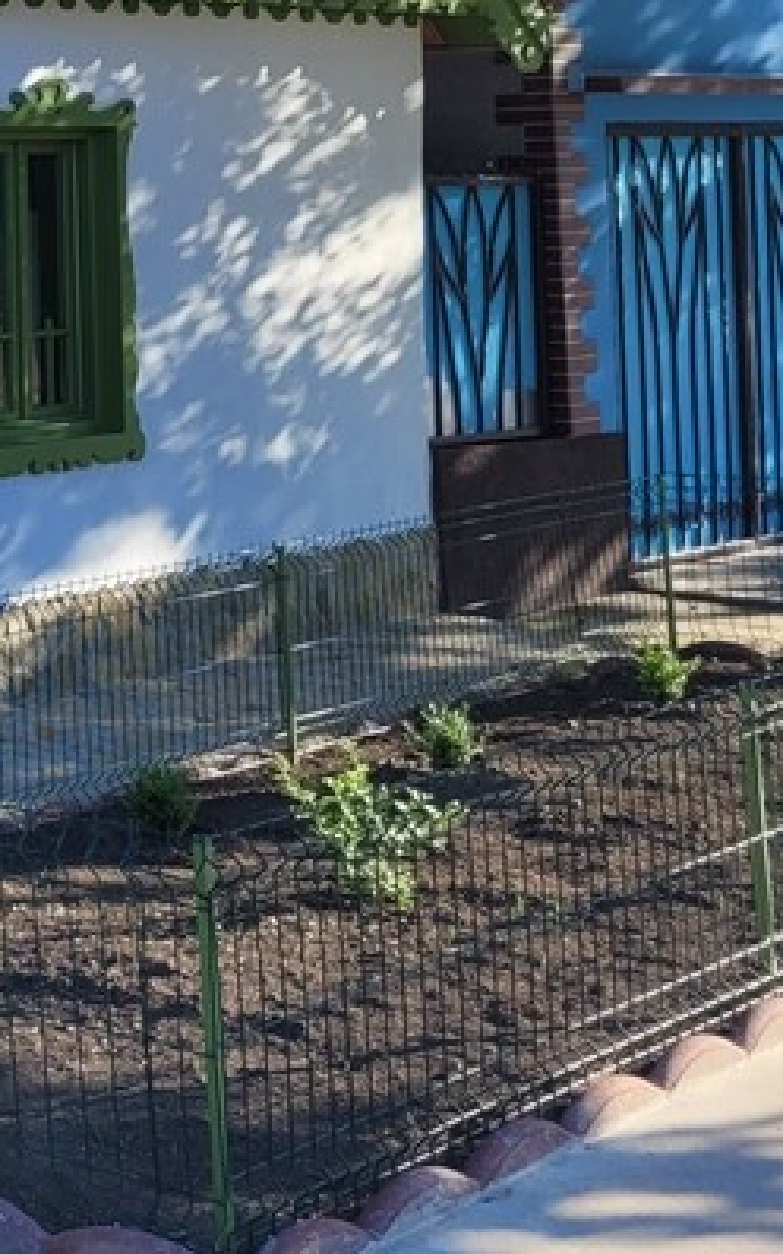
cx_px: -815
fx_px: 2425
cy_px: 69
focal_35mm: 71
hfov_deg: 14.8
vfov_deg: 27.7
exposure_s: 1/1055
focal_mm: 5.4
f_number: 1.8
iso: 40
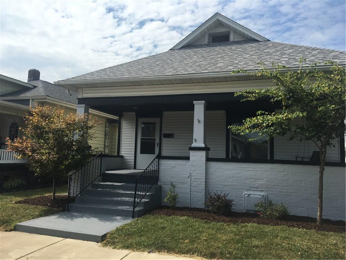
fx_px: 290
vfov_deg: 48.2
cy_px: 130
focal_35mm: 29
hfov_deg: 61.7
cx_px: 173
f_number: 2.2
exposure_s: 1/2198
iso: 25
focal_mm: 4.15
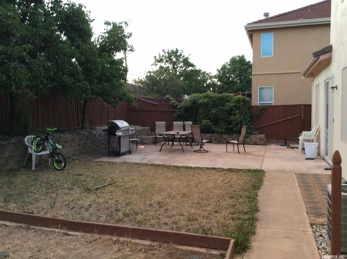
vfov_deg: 44.0
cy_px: 130
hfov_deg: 56.9
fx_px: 320
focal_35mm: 32
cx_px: 174
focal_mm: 3.3
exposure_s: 1/24
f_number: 2.4
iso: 125
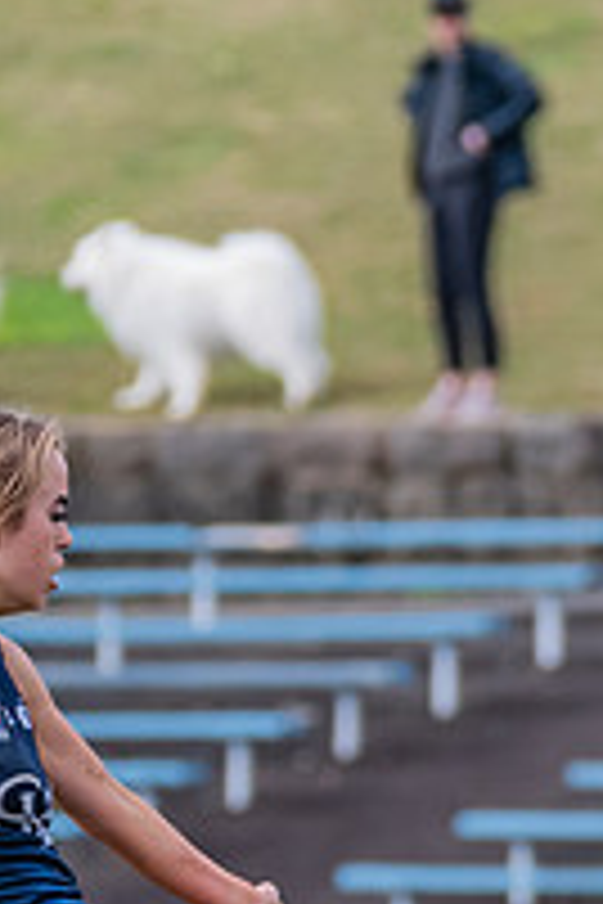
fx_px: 34494
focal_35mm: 1373
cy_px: 1061
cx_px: 463
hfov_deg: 1.0
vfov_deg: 1.5
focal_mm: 300
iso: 800
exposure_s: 1/1600
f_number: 6.3
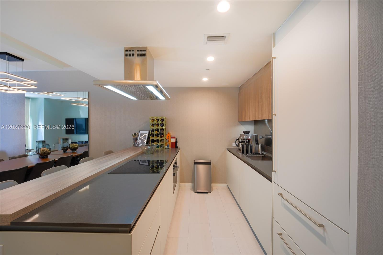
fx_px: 149
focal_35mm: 14
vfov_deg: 81.2
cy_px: 128
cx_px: 192
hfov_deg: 104.3
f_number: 9
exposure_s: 1/20
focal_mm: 14
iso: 160
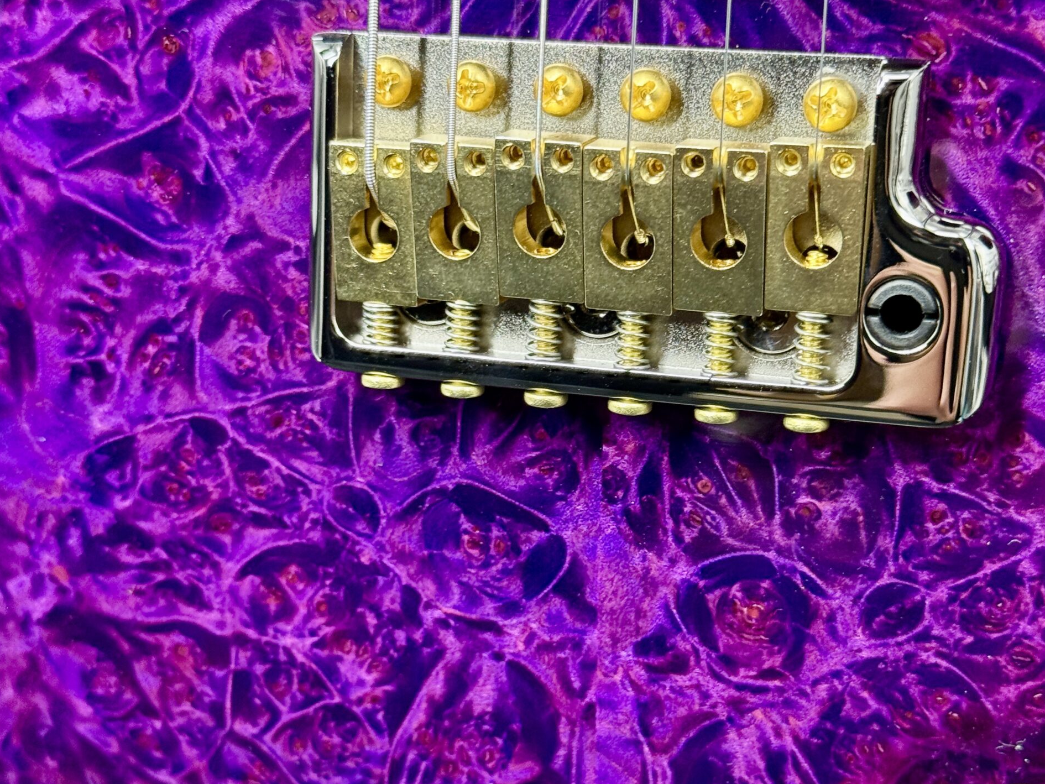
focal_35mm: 65
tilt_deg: -13.8
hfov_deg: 29.8
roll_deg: -2.8
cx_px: 529
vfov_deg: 22.6
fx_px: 1962
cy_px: 450
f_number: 1.78
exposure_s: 1/60
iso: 160
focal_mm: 6.76
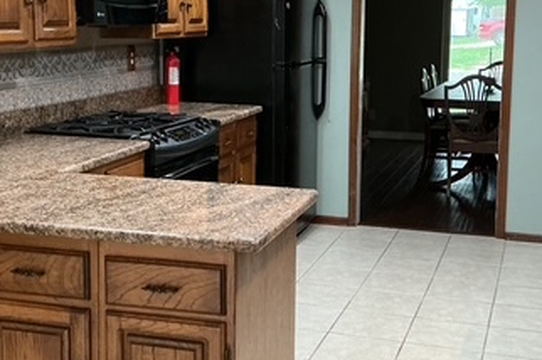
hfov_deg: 33.4
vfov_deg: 22.5
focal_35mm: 60
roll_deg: -0.8
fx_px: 902
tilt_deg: -6.9
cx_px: 263
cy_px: 140
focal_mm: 3
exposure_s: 1/60
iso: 160
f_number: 1.8
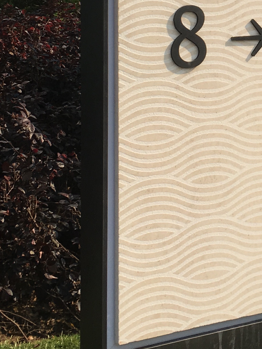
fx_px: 959
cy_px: -8
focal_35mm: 95
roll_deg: +0.0
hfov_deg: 15.3
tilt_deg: +2.5
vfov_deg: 20.0
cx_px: 261
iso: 25
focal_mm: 4.15
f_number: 2.2
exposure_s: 1/1538
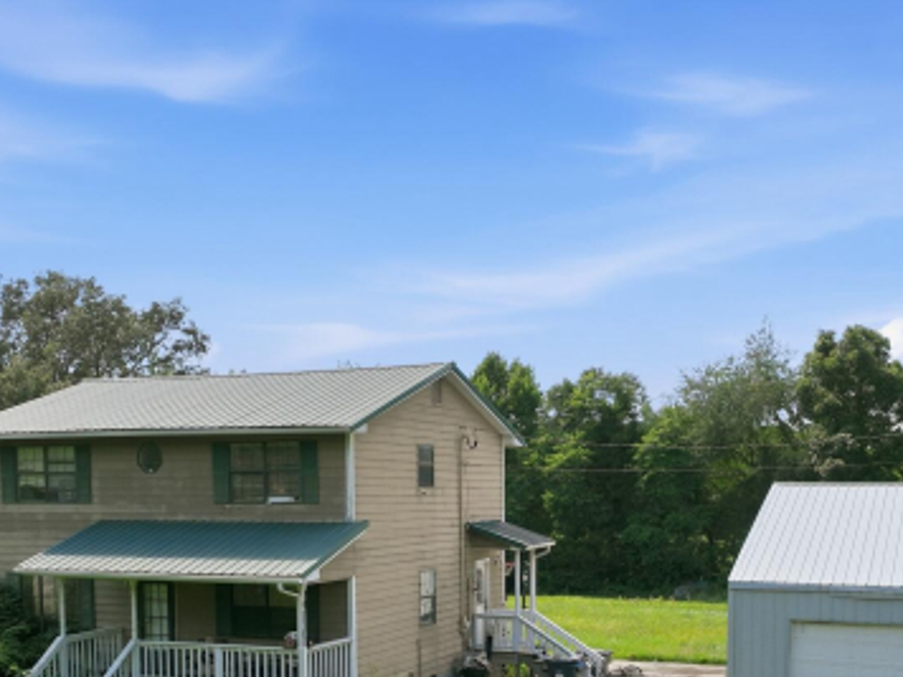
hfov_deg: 42.0
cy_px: 593
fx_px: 1174
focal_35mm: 45
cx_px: 507
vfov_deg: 30.9
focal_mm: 12.3
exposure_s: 1/5000
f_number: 2.8
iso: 180
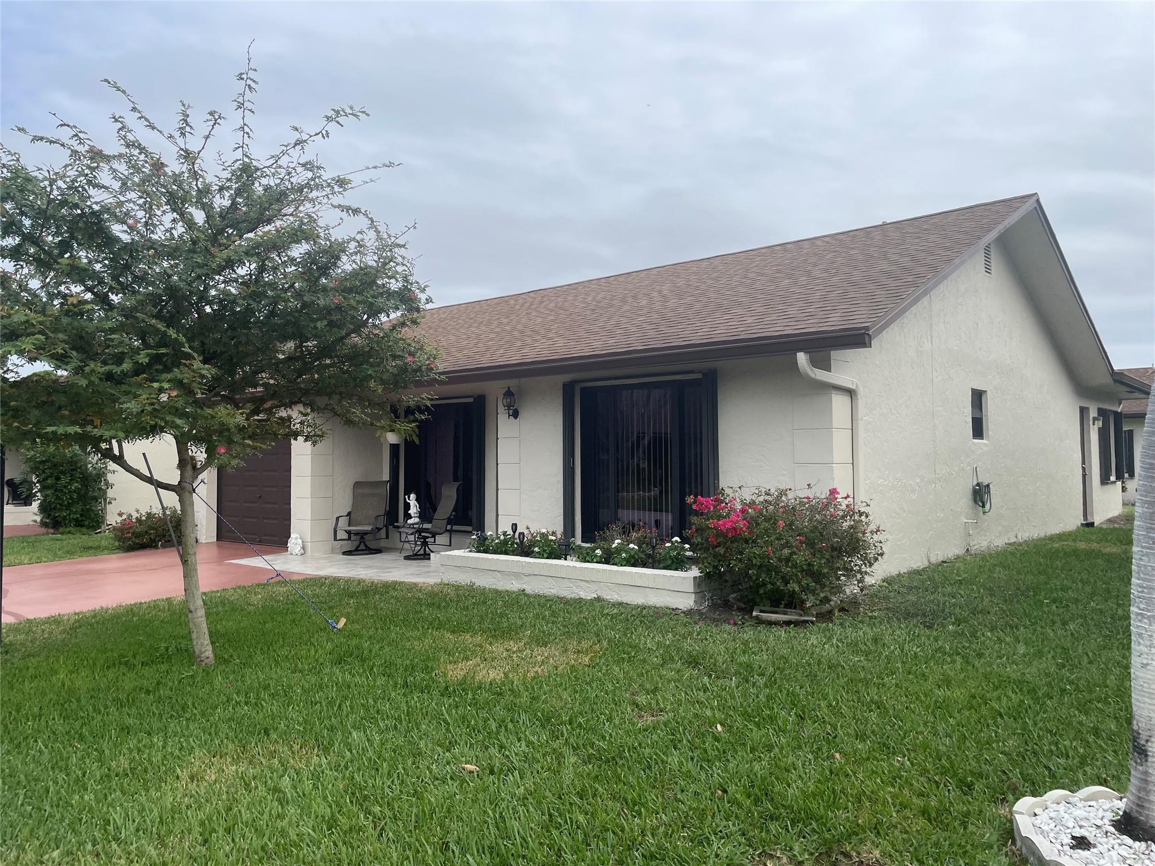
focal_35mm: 26
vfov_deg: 53.1
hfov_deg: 67.3
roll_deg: +0.4
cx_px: 578
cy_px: 433
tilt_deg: +2.4
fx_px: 868
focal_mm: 4.2
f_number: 1.6
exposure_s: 1/3401
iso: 32
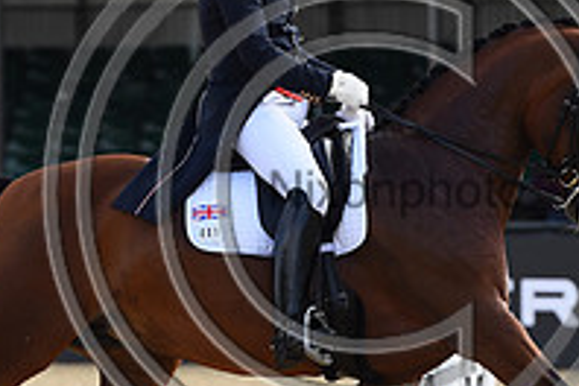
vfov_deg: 2.4
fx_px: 9408
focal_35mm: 585
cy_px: 152
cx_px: 313
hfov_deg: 3.5
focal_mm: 200
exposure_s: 1/1250
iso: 400
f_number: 4.5
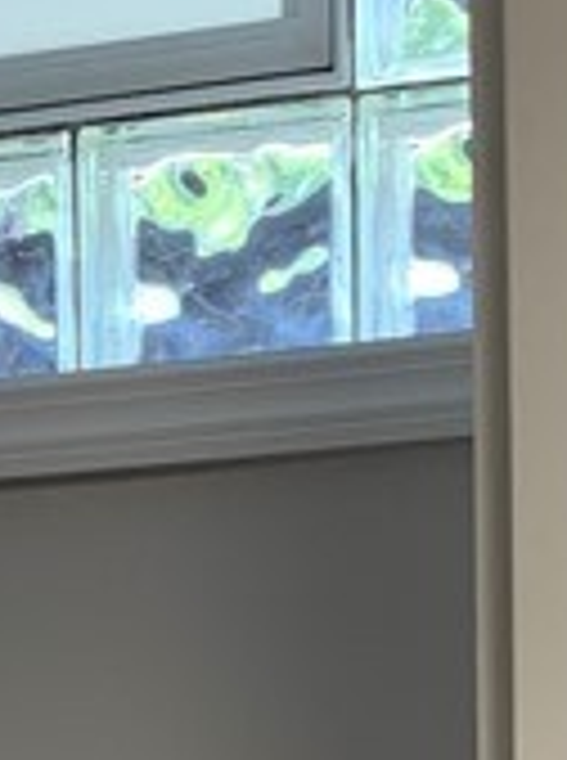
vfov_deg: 11.4
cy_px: 1457
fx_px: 3464
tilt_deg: -6.6
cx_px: 130
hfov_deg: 9.3
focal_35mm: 158
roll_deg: +1.7
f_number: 1.8
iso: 80
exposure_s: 1/60
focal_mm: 4.25
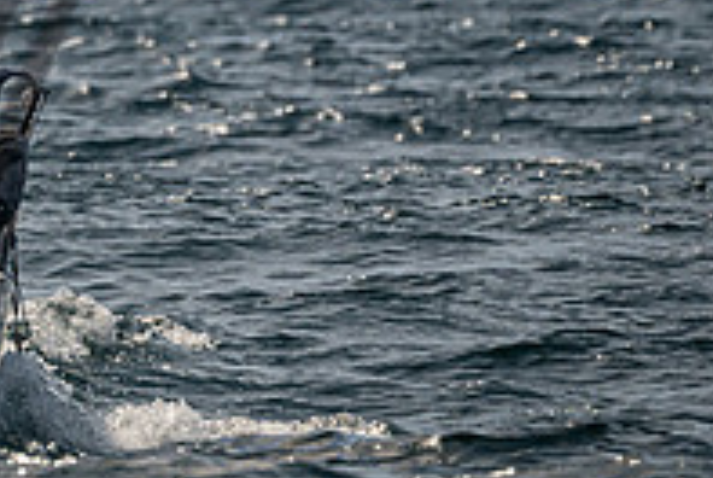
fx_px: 23742
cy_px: -440
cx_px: -298
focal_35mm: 1197
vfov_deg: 1.2
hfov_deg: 1.7
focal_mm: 300
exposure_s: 1/5000
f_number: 6.3
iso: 320
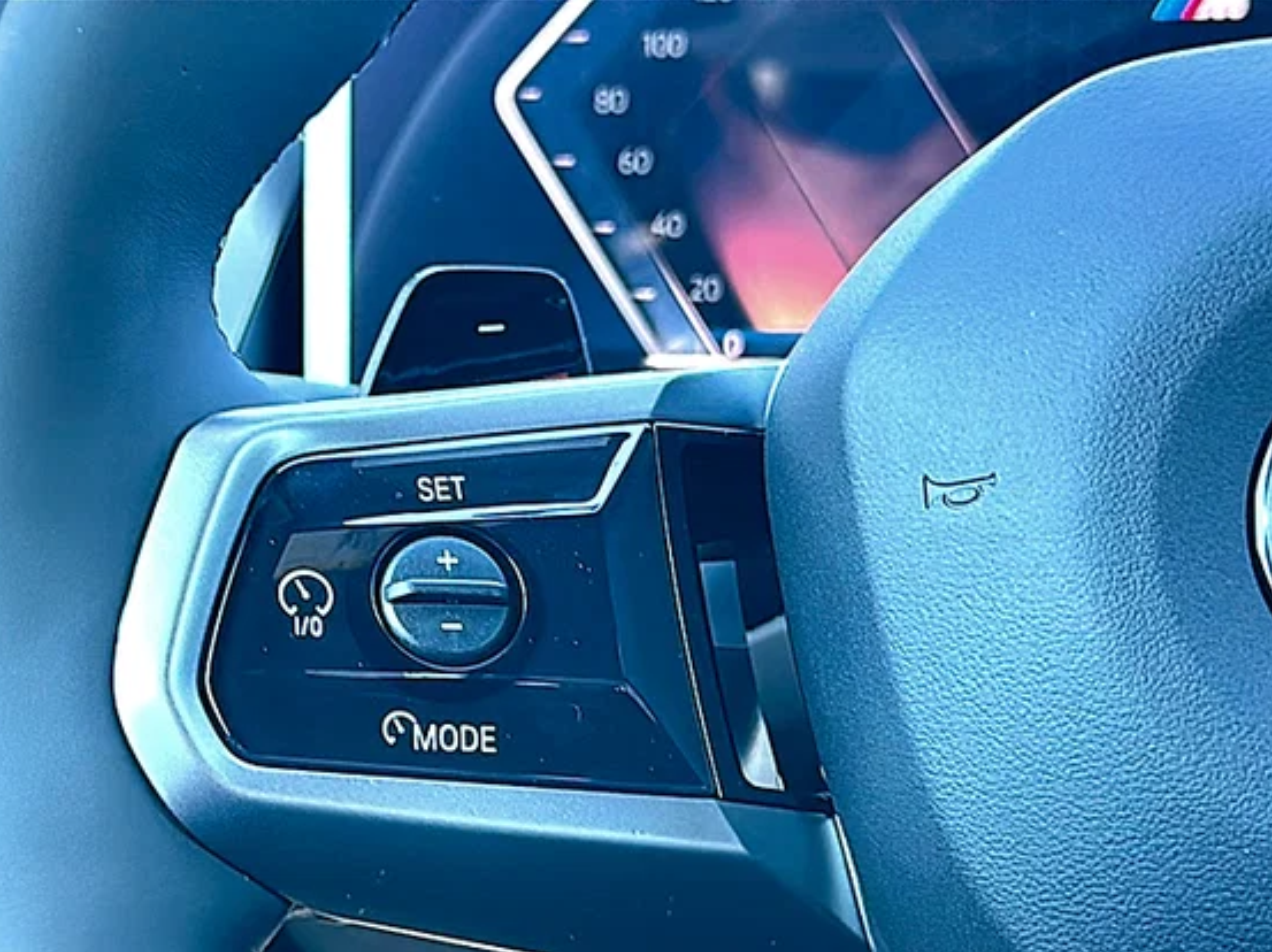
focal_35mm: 57
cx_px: 476
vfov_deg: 25.5
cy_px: 601
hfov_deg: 33.6
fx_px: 2093
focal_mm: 6.86
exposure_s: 1/85
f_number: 1.78
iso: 80
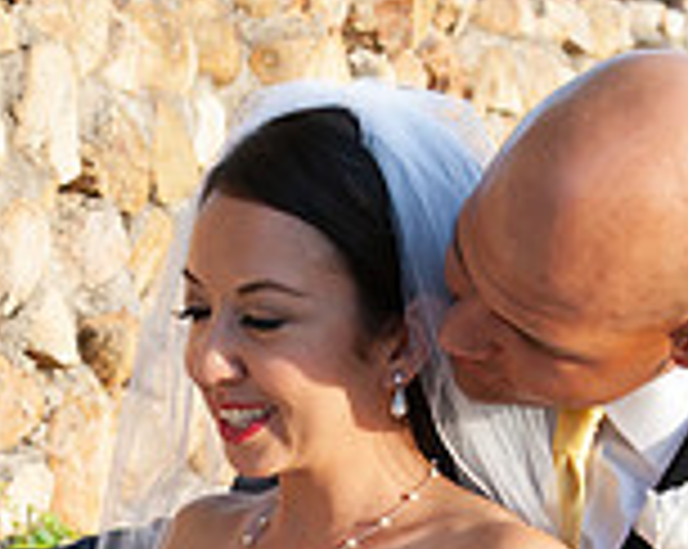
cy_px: 562
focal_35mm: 128
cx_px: 166
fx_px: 2603
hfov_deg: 15.0
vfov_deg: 11.9
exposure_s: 1/320
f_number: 4.5
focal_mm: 36
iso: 200
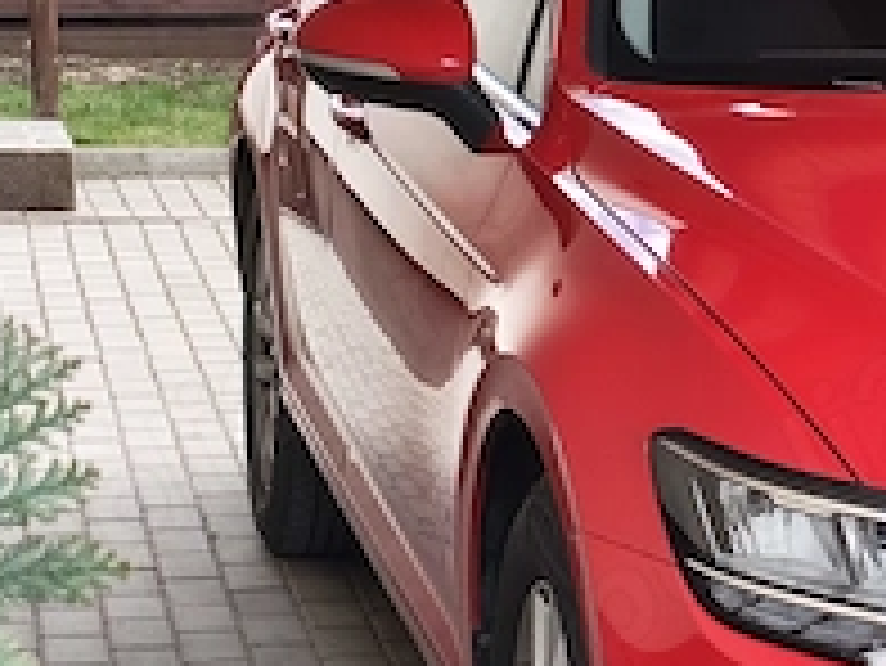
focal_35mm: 152
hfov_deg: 12.6
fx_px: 3893
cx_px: 1174
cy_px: 486
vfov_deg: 9.8
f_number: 1.88
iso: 410
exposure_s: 1/100
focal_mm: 5.56
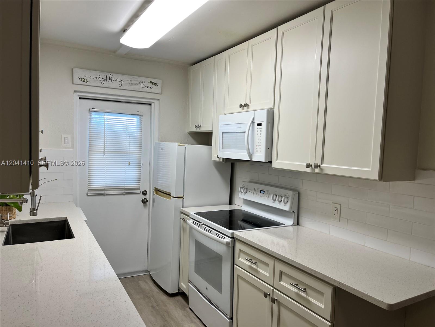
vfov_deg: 53.1
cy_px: 164
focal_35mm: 26
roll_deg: -1.1
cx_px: 218
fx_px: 327
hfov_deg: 67.3
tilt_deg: -3.8
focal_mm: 5.1
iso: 50
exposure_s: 1/120
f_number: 1.6
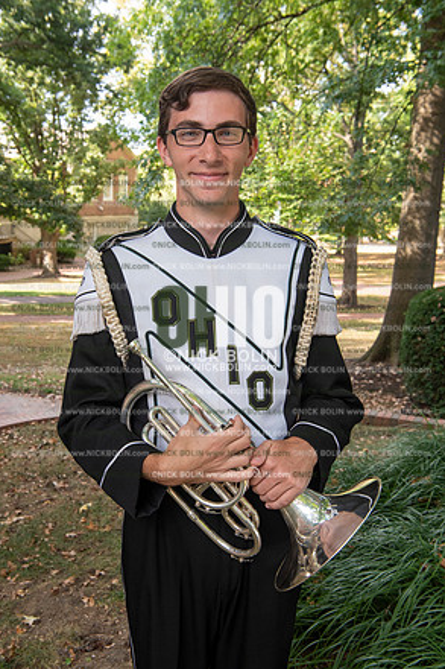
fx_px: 798
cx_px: 220
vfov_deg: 45.4
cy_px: 328
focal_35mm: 43
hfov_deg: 31.2
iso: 500
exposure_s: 1/100
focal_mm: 42
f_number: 8
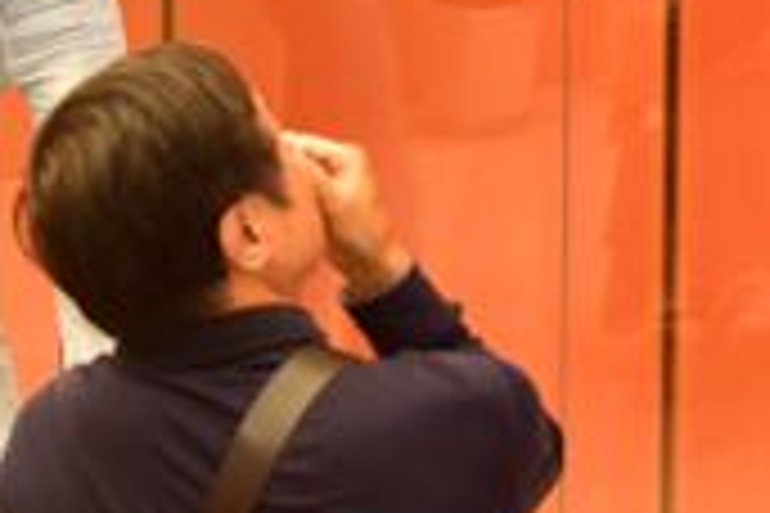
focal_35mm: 159
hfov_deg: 12.8
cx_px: 702
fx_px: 3401
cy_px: -308
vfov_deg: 8.4
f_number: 4.5
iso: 1250
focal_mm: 34
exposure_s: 1/125
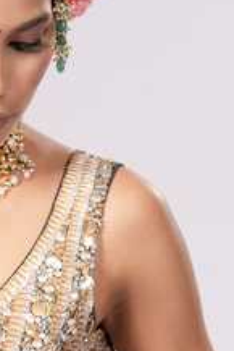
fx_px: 1577
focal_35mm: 162
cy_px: 248
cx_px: -42
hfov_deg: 8.4
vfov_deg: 12.6
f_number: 7.1
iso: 200
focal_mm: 45
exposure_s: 1/160
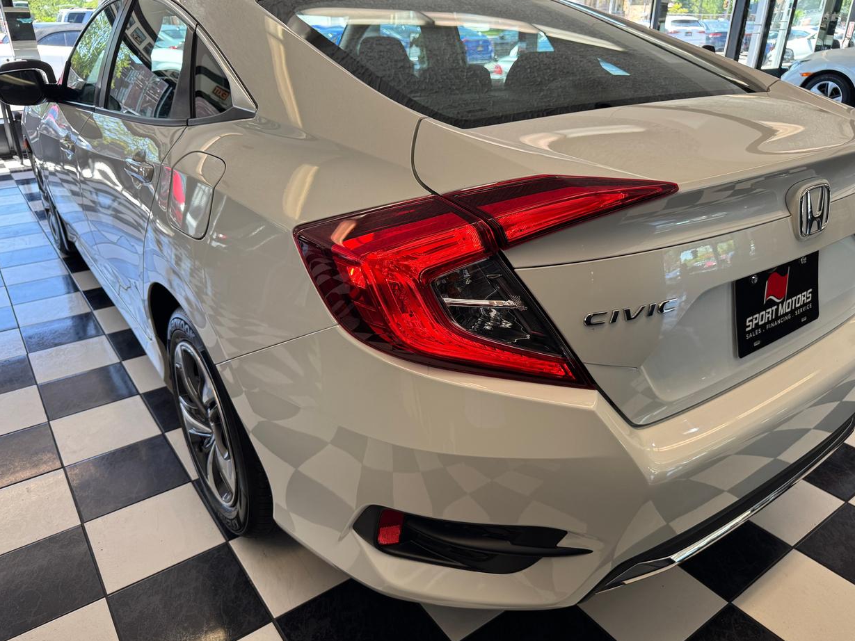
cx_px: 432
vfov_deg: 54.9
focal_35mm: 25
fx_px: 618
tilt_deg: -24.9
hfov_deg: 69.4
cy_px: 323
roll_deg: +0.2
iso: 50
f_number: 1.78
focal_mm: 6.76
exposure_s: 1/120
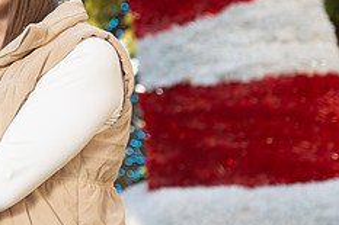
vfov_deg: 8.4
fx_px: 1524
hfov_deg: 12.4
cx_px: -76
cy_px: 22
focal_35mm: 162
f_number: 4
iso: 160
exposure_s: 1/200
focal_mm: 65
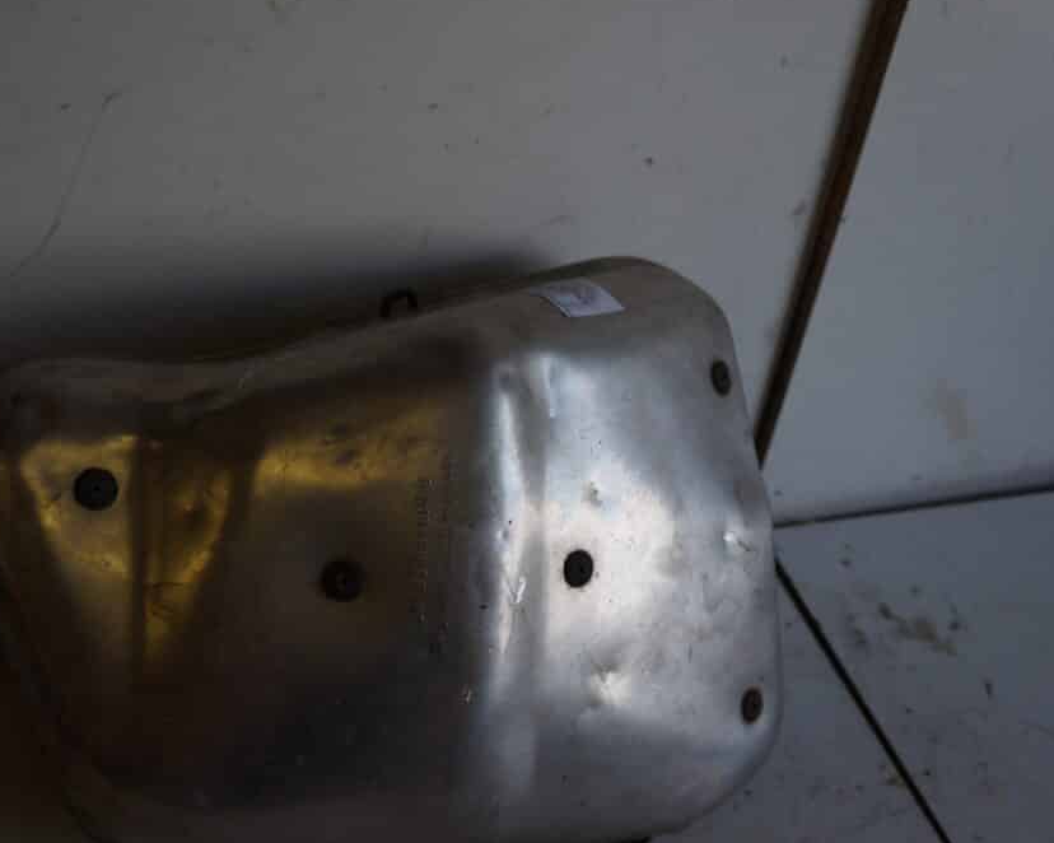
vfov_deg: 40.5
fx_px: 1141
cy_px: 426
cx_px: 448
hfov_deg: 49.4
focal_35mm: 37
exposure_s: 1/80
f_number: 4.5
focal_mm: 21
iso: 100
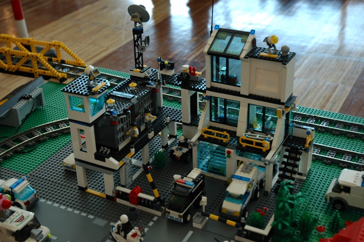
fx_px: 576
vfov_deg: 23.7
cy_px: 121
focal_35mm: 57
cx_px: 182
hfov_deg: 35.1
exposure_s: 1/25
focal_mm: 38
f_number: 4.2
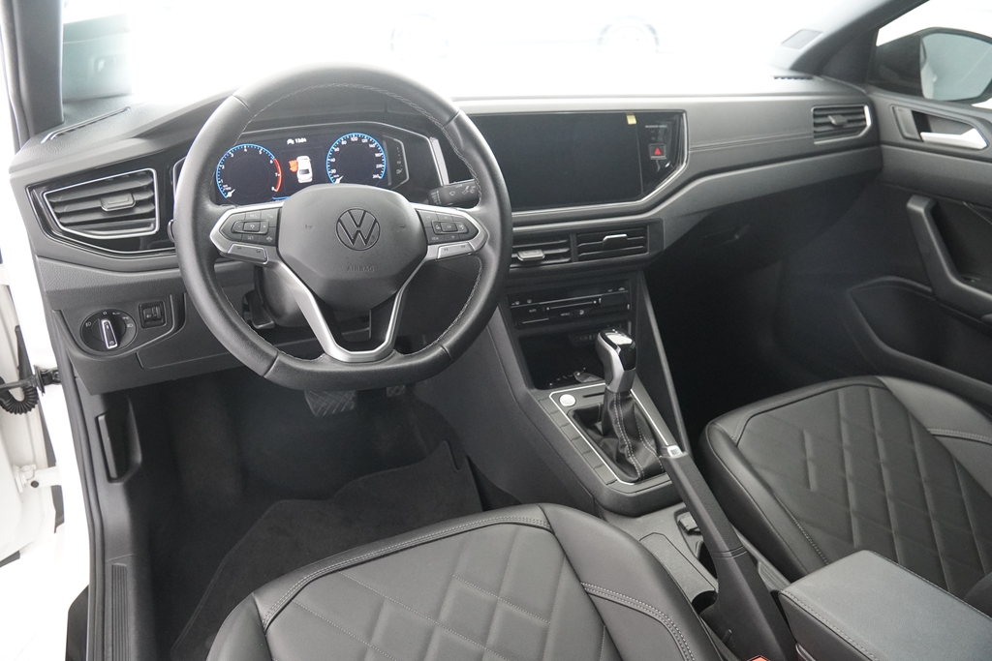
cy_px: 330
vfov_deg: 50.4
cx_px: 496
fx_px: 703
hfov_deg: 70.4
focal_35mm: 26
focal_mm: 17
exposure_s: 1/160
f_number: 4
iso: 3200
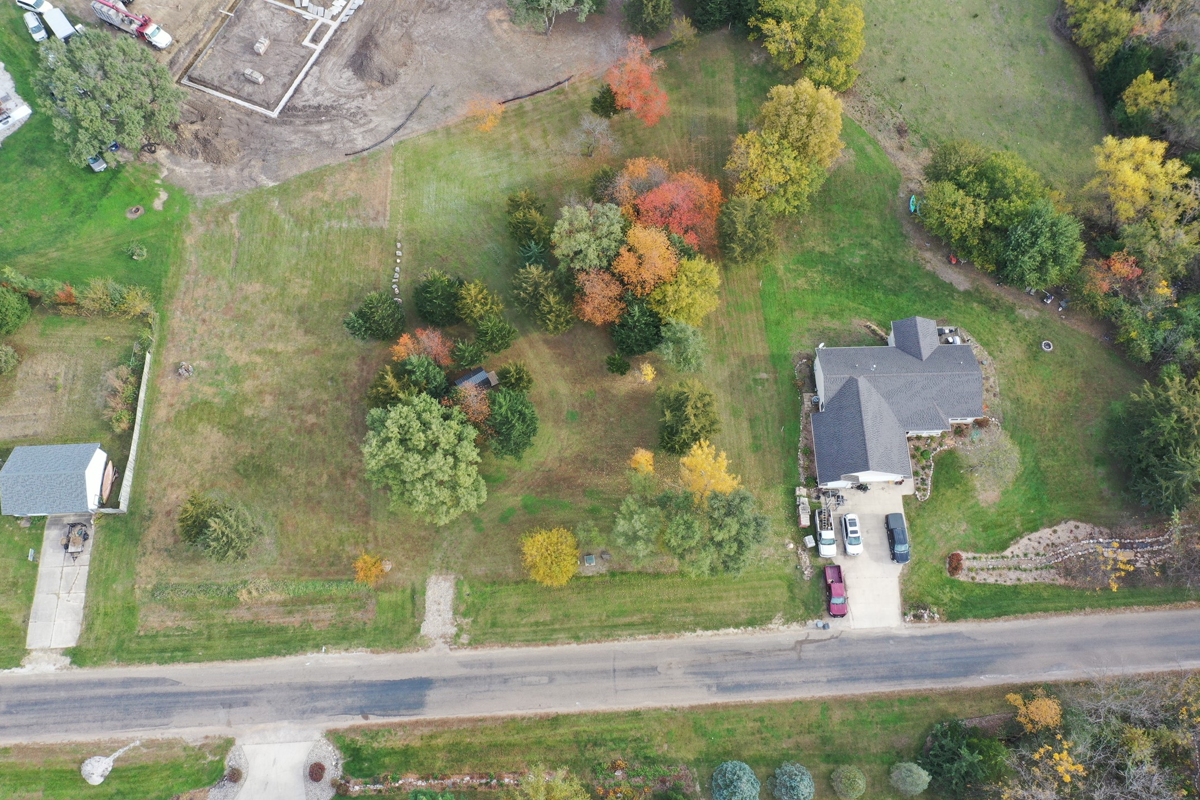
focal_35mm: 29
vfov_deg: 45.0
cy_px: 389
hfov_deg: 63.6
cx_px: 615
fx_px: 967
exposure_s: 1/80
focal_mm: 10.26
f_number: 5
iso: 100
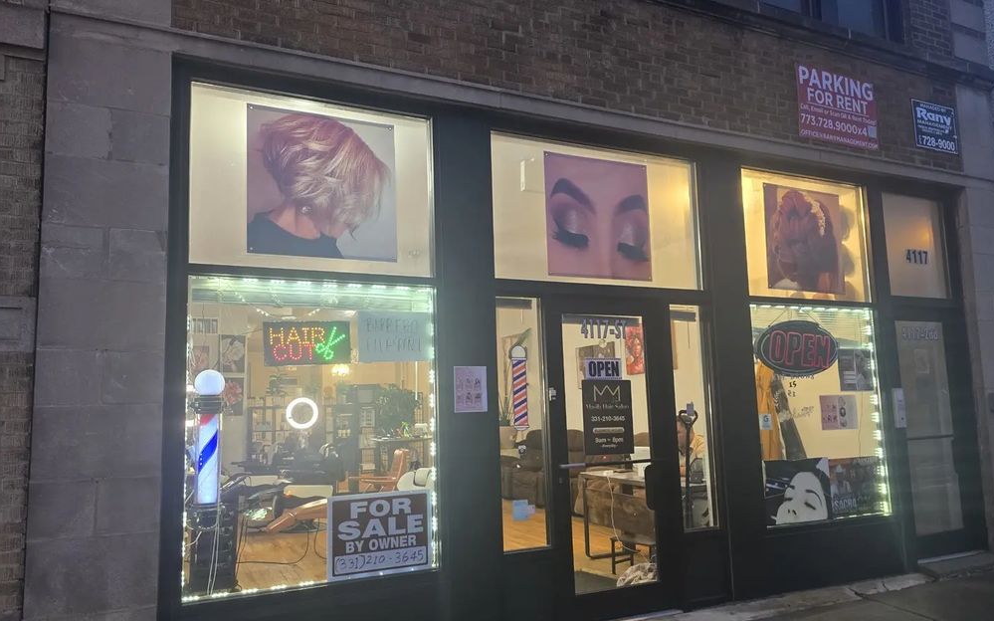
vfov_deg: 49.2
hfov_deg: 72.6
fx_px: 677
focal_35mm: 25
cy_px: 334
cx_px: 503
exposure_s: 1/120
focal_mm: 6.3
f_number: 1.7
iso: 160
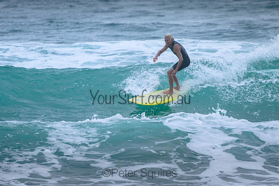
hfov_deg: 3.7
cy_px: 72
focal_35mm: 550
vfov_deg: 2.5
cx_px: 137
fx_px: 4264
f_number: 5.6
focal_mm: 400
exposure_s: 1/2000
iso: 560
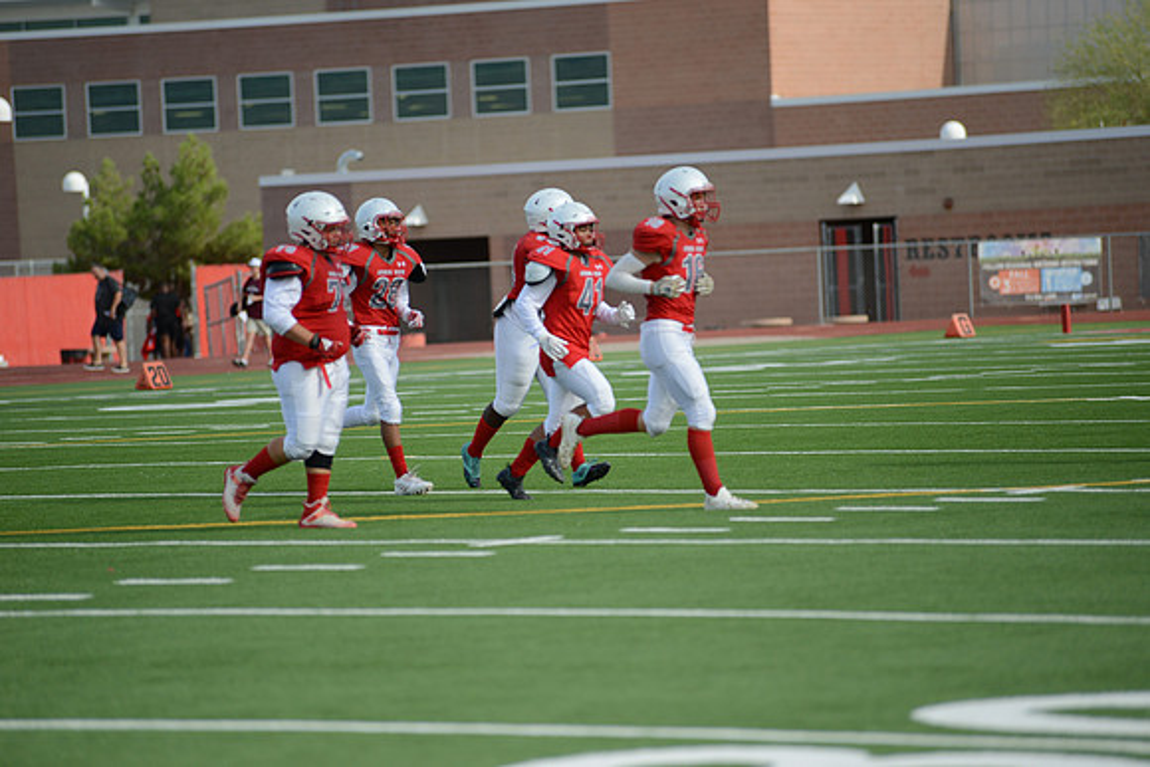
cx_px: 575
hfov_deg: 10.3
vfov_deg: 6.9
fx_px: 6390
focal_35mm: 200
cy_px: 384
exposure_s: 1/4000
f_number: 2.8
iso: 400
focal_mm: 200
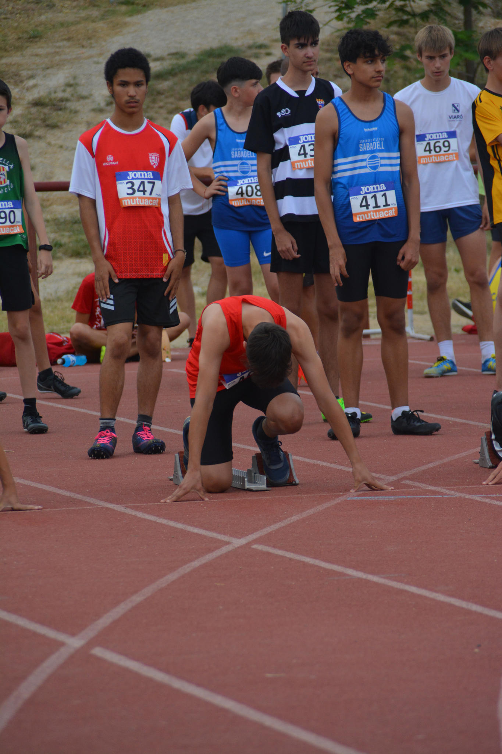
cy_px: 377
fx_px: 6276
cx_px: 251
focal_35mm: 300
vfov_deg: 6.9
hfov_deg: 4.6
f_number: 6.3
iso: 800
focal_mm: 200
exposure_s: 1/640
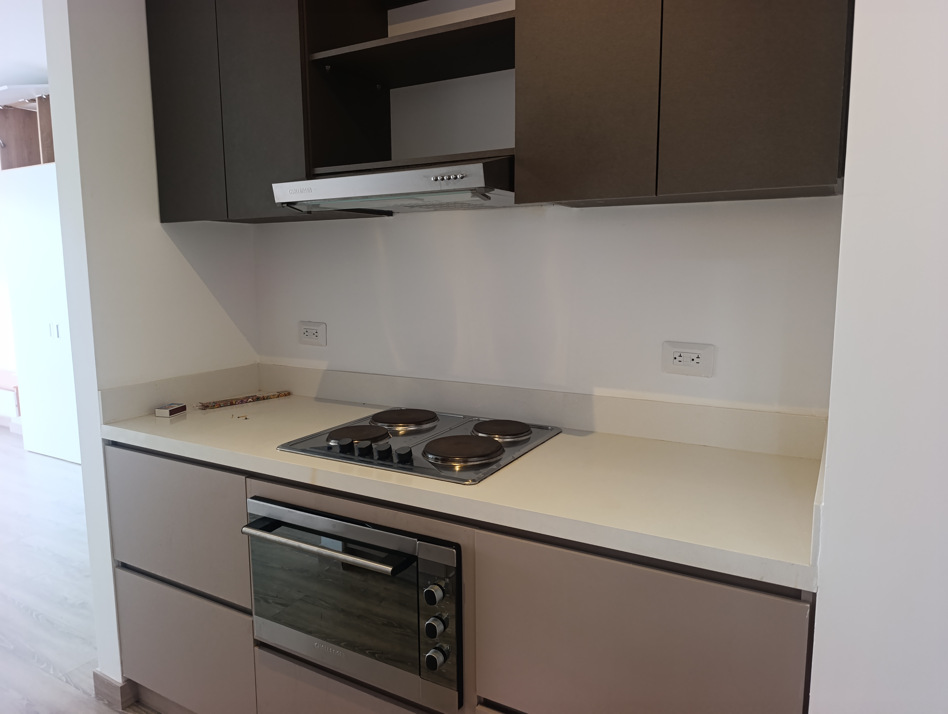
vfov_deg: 59.0
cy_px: 357
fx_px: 631
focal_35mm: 23
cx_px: 474
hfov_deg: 73.8
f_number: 1.6
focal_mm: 6.14
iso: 800
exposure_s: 1/120
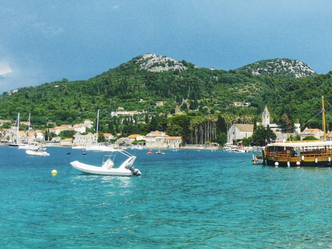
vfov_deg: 25.6
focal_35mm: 57
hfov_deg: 33.5
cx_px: 216
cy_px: 118
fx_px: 547
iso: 100
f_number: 5.6
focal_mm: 6
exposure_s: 1/200
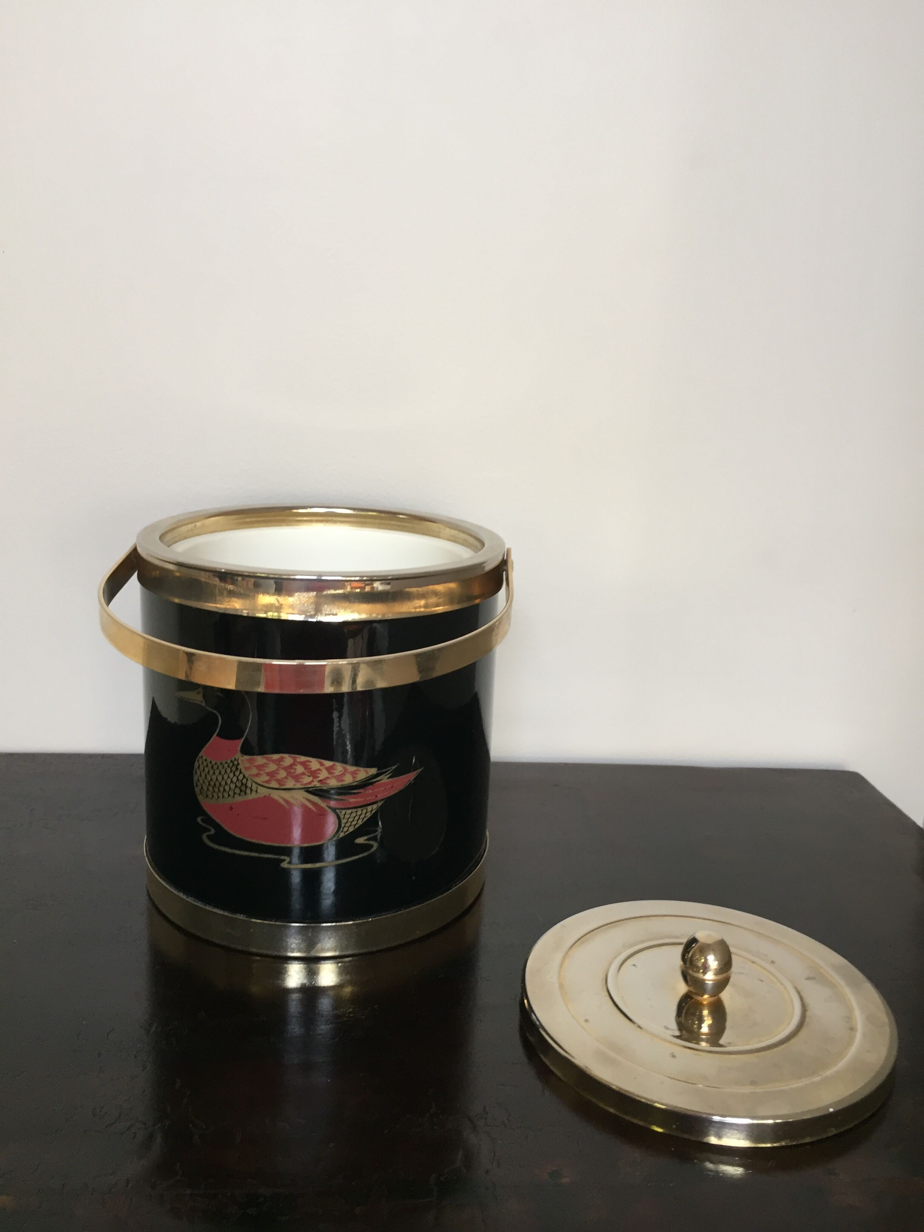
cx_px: 462
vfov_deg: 61.7
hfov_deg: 48.2
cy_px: 616
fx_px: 1032
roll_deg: -2.6
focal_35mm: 29
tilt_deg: -15.7
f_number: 2.2
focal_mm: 4.15
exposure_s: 1/33
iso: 80
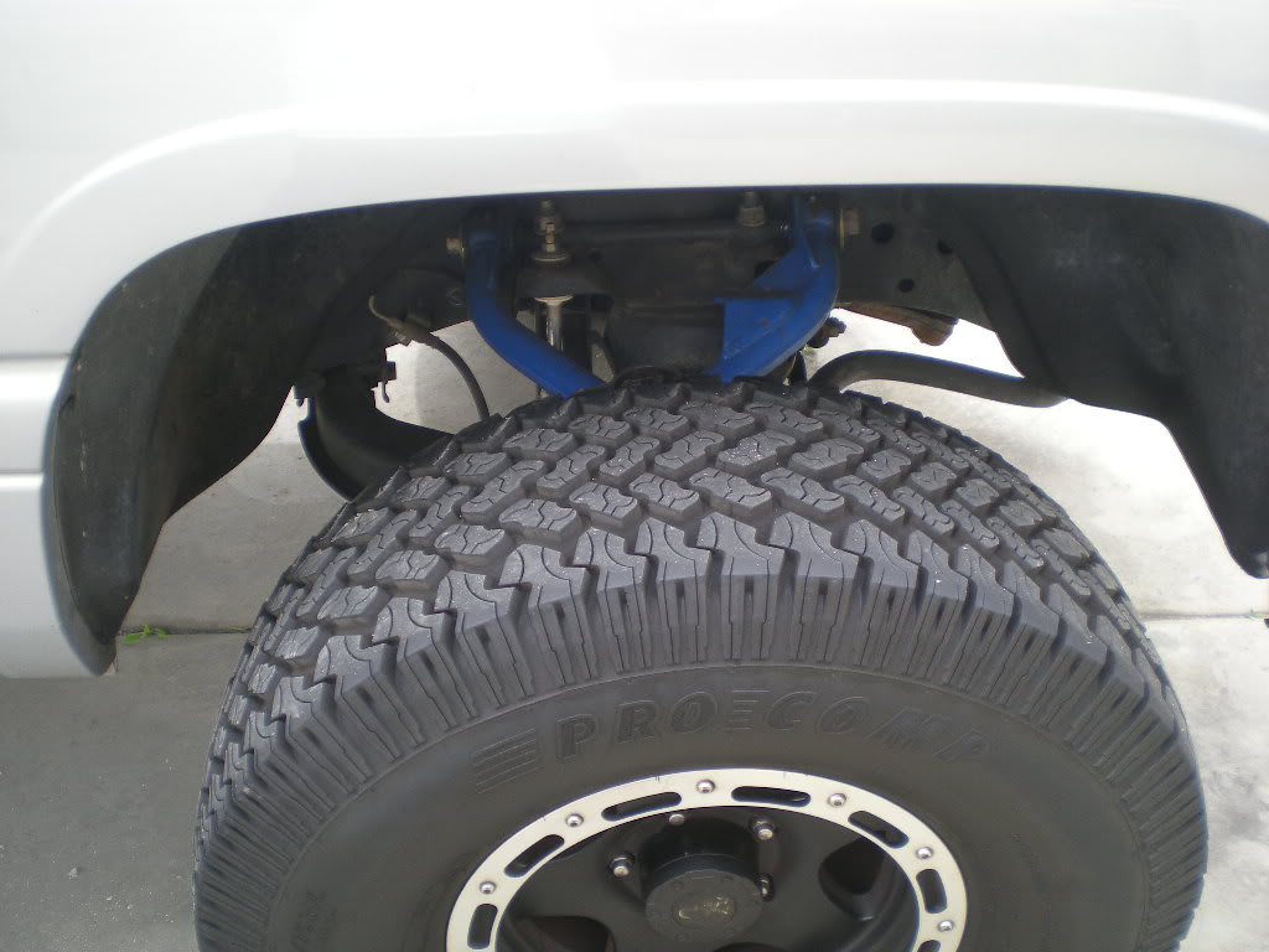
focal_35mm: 38
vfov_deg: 37.7
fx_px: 1393
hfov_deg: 49.0
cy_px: 476
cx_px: 634
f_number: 3.1
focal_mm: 6.3
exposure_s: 1/75.2
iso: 50
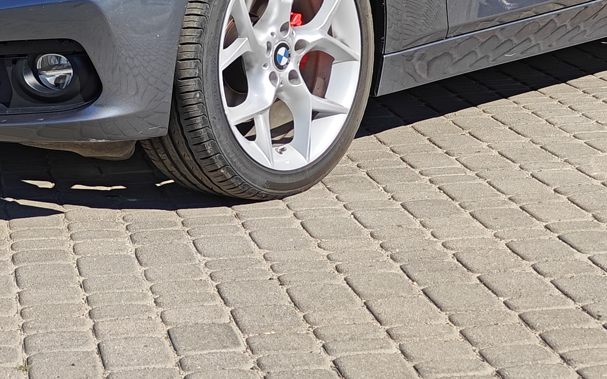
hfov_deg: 18.8
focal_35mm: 111
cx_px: 255
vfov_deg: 11.5
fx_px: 1836
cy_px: -118
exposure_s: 1/1737
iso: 50
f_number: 2
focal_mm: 7.08
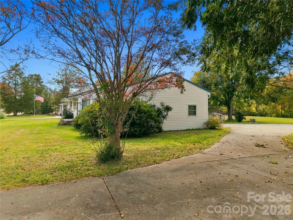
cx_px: 146
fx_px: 203
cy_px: 110
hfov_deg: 71.6
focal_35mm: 24
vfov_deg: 56.8
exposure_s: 1/240
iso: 400
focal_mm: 8.7
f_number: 1.8
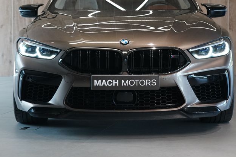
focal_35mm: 108
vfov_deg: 12.6
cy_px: 31
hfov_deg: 18.9
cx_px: 127
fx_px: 708
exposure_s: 1/160
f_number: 5.6
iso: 2500
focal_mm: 66
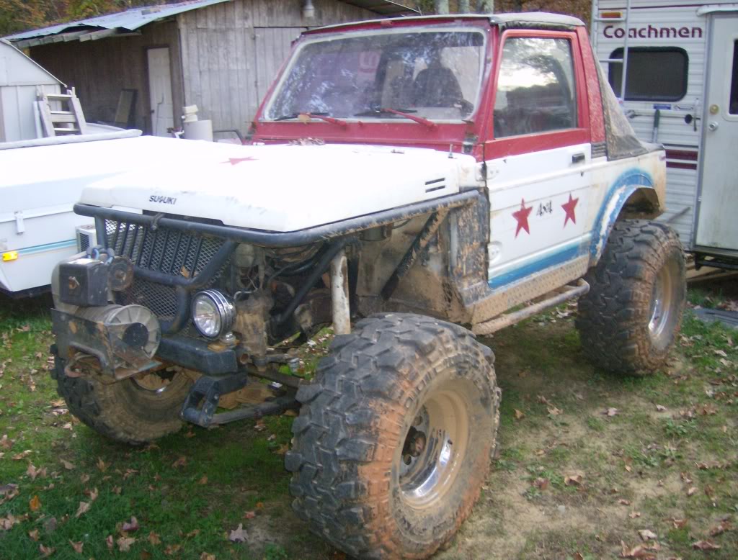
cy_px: 280
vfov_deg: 40.0
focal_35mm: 36
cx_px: 369
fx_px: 771
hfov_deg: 51.1
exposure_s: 1/60
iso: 200
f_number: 2.8
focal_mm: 6
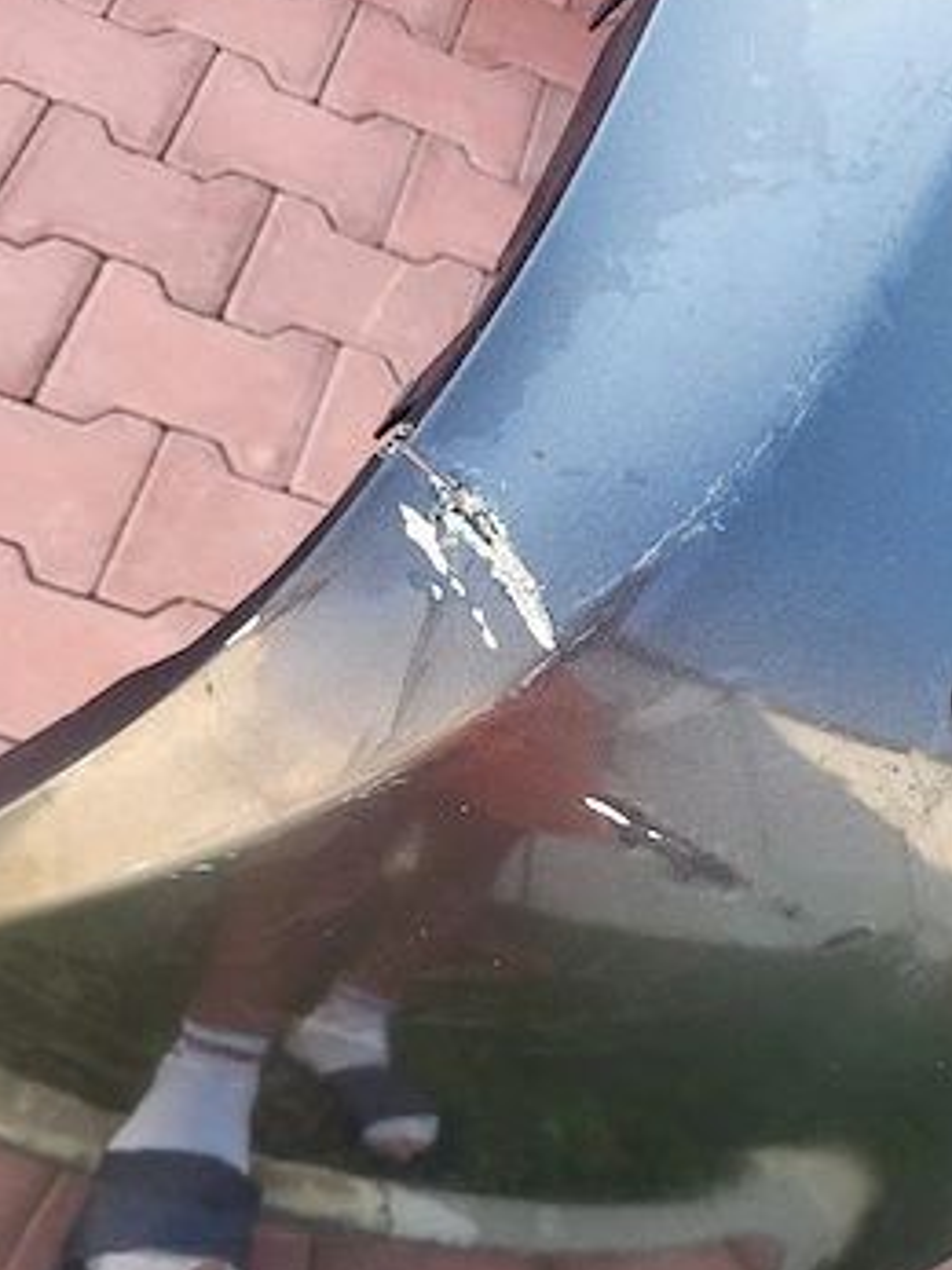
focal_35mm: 30
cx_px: 516
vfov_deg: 59.9
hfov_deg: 46.7
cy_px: 677
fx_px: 1101
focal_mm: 5.4
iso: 40
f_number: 1.8
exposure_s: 1/233
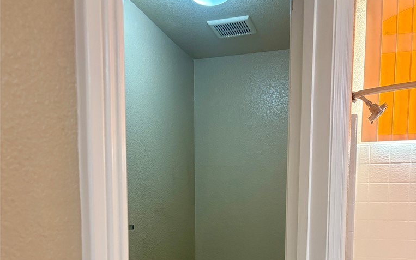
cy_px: 240
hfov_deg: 52.7
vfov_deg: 32.5
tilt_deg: -4.2
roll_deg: +0.0
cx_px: 209
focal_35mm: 37
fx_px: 420
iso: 200
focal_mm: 5.96
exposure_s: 1/120
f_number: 1.6
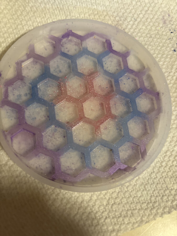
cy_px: 118
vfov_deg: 67.3
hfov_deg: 53.1
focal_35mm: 26
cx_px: 88
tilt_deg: -72.9
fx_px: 177
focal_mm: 5.96
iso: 250
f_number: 1.6
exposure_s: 1/60
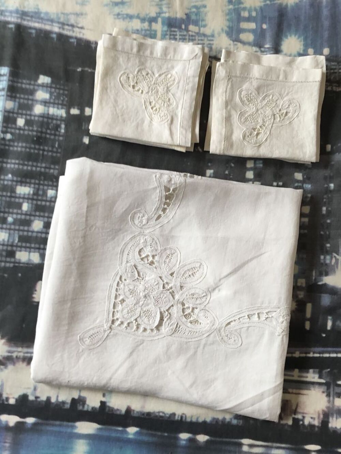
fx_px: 407
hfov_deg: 45.4
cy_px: 227
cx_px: 170
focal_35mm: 31
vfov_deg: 58.3
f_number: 2.4
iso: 25
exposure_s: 1/50
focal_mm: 3.3
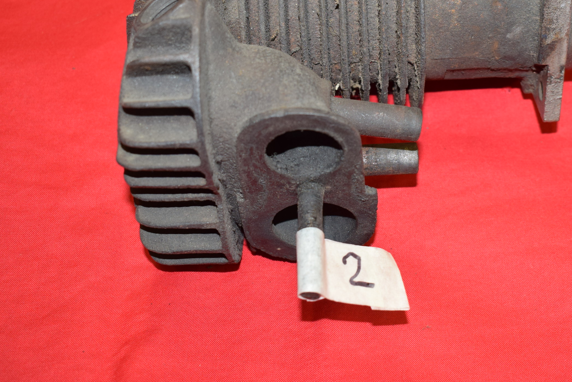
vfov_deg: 23.4
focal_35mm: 58
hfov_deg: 34.4
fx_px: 918
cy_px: 116
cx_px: 369
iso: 400
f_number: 5.6
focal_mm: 27
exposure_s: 1/30
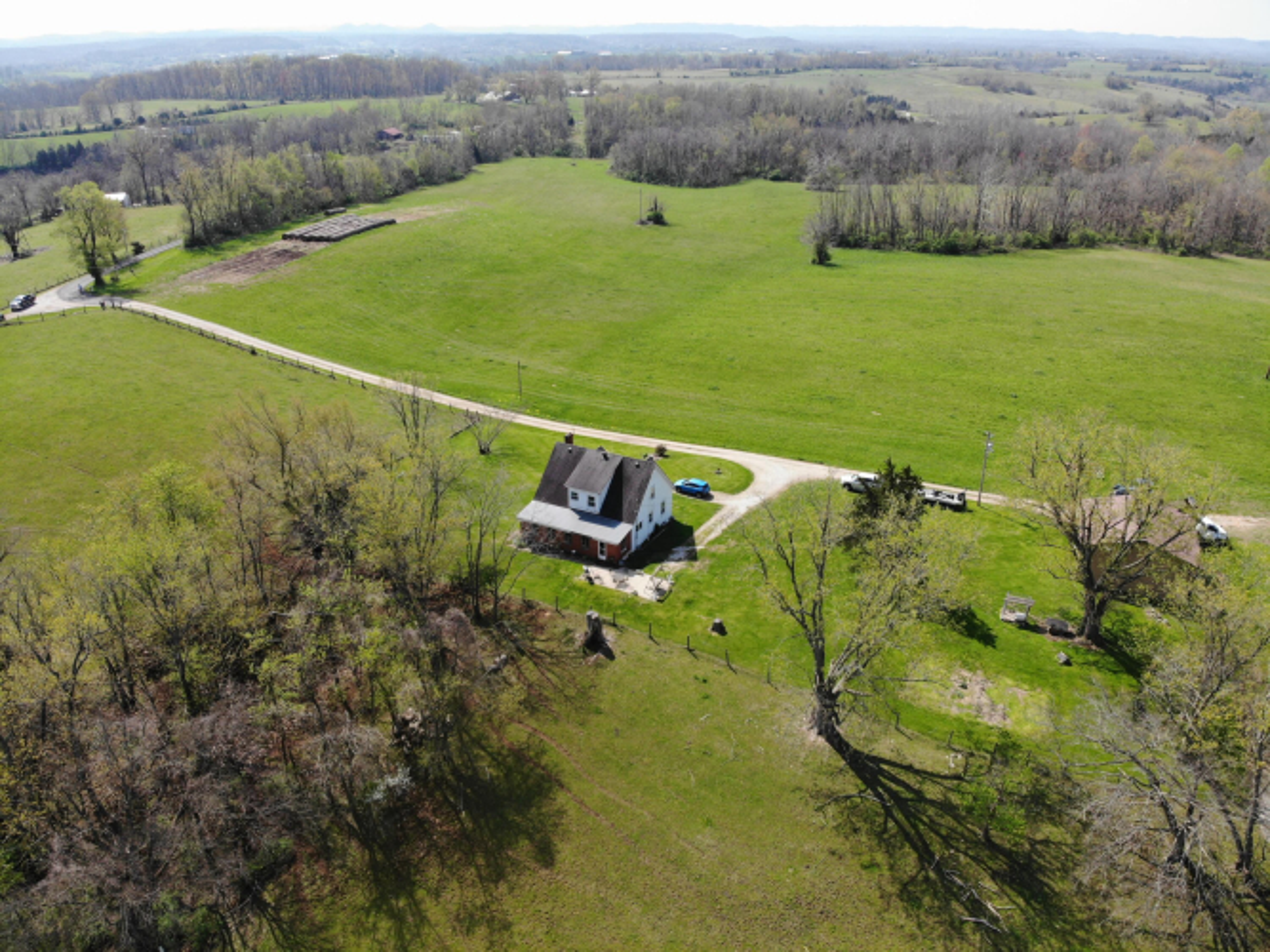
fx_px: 880
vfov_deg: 56.8
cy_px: 476
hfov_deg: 71.6
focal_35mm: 24
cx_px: 635
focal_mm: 4.5
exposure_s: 1/564
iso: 100
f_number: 2.8
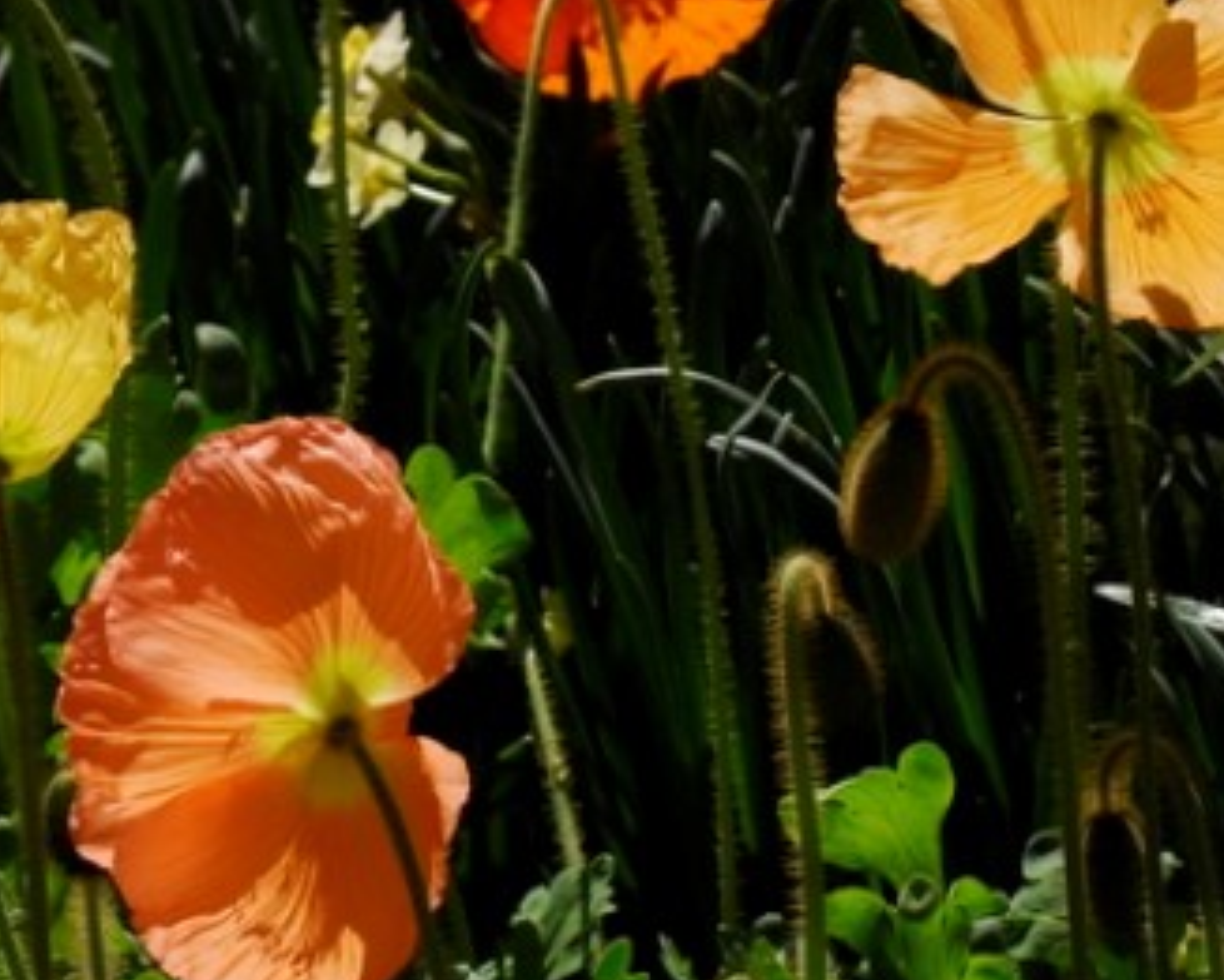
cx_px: 165
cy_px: 84
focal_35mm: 363
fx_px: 13159
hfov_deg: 5.3
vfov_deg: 4.3
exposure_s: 1/500
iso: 400
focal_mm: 105
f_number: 13
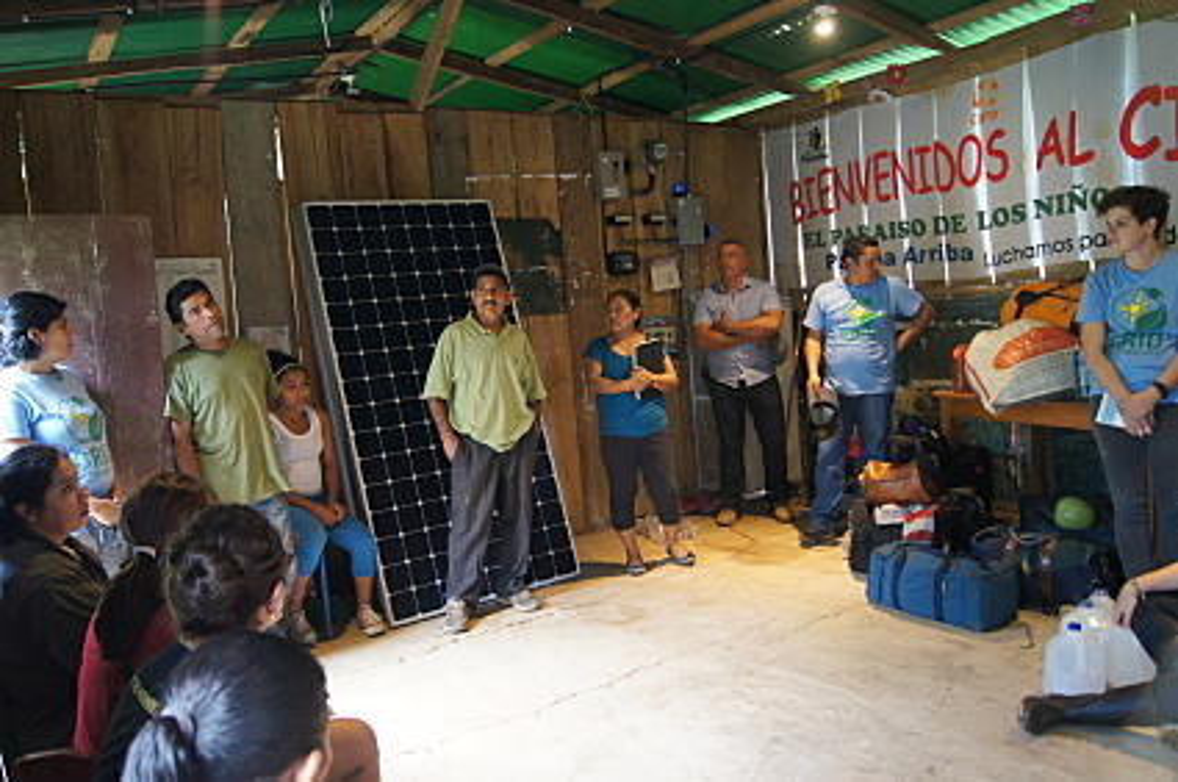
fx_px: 882
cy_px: 391
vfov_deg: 47.8
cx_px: 589
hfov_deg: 67.5
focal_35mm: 27
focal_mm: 18
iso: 1000
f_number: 3.5
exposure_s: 1/30
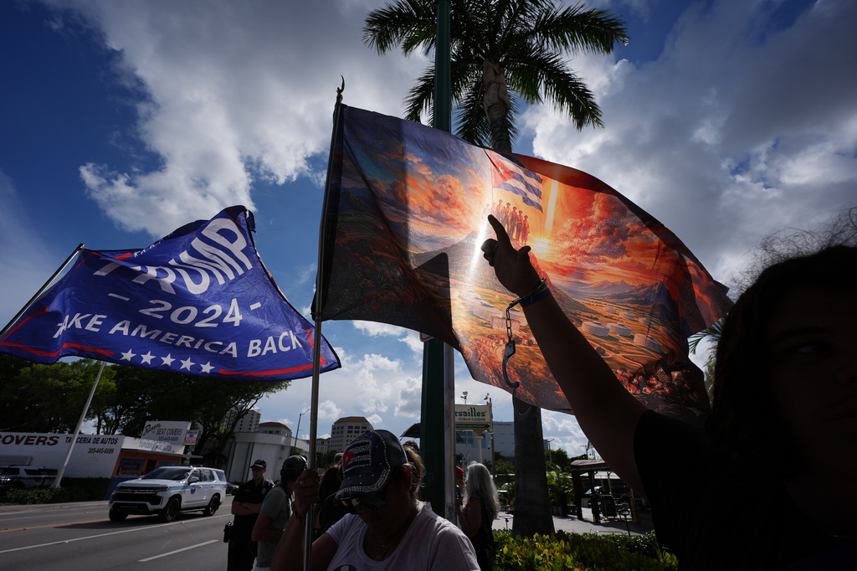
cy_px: 286
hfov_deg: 96.8
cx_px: 428
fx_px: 381
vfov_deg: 73.7
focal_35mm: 16
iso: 250
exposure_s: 1/2500
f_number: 9
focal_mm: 16
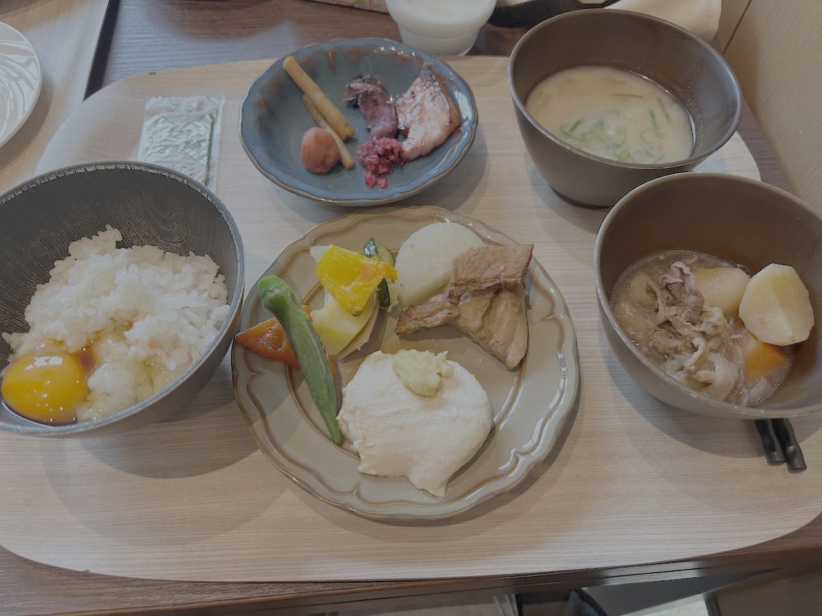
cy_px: 308
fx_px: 617
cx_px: 411
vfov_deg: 53.1
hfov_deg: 67.3
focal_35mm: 26
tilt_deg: -58.6
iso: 125
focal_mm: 5.96
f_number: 1.6
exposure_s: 1/64
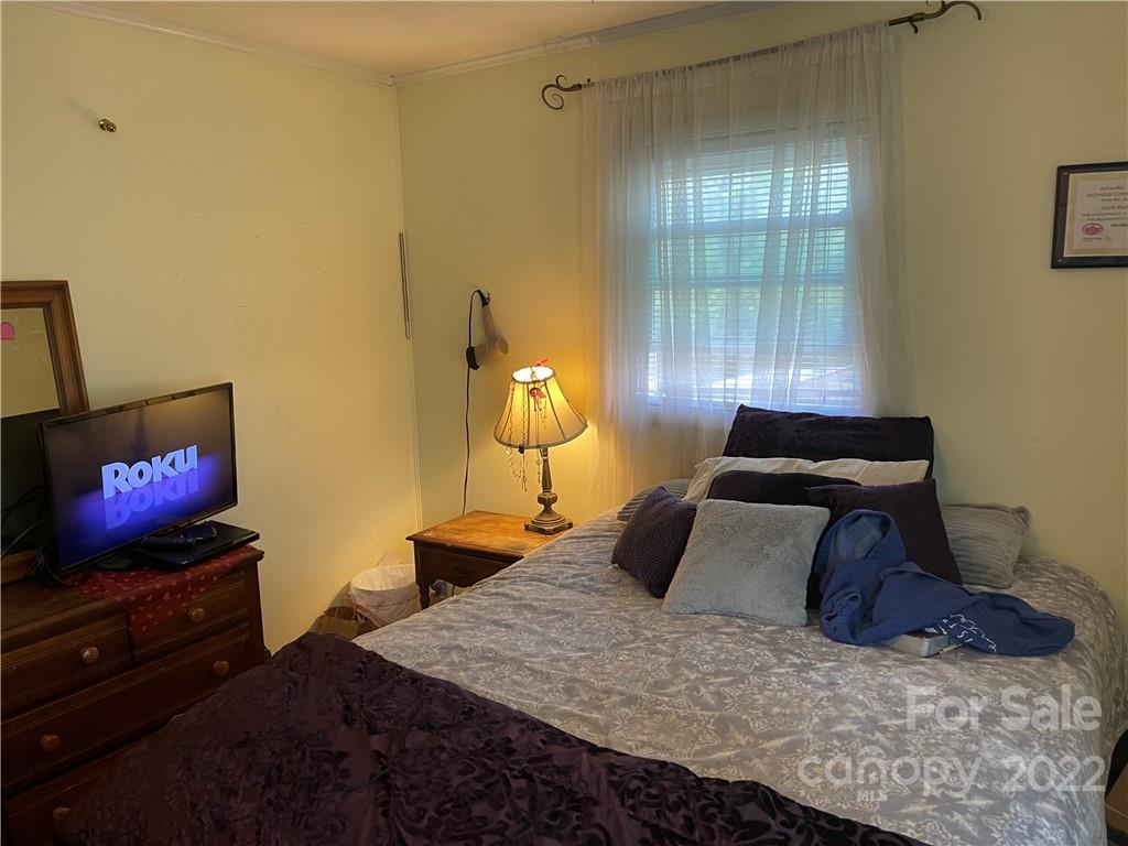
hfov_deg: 67.3
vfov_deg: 53.1
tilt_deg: -9.7
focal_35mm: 26
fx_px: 847
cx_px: 564
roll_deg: +2.0
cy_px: 423
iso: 125
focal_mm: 5.1
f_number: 1.6
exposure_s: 1/60
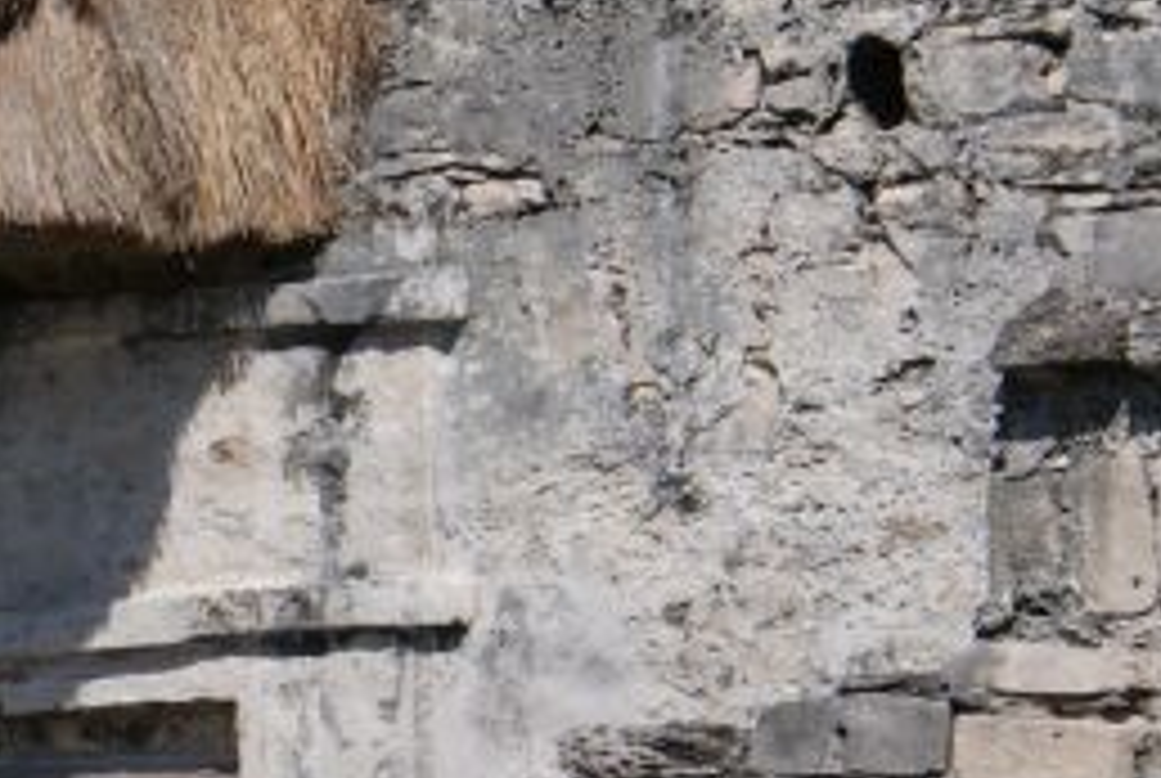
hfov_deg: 6.3
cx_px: -234
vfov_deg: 4.2
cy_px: 519
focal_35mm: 325
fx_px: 10499
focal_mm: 70
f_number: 13
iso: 100
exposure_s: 1/250
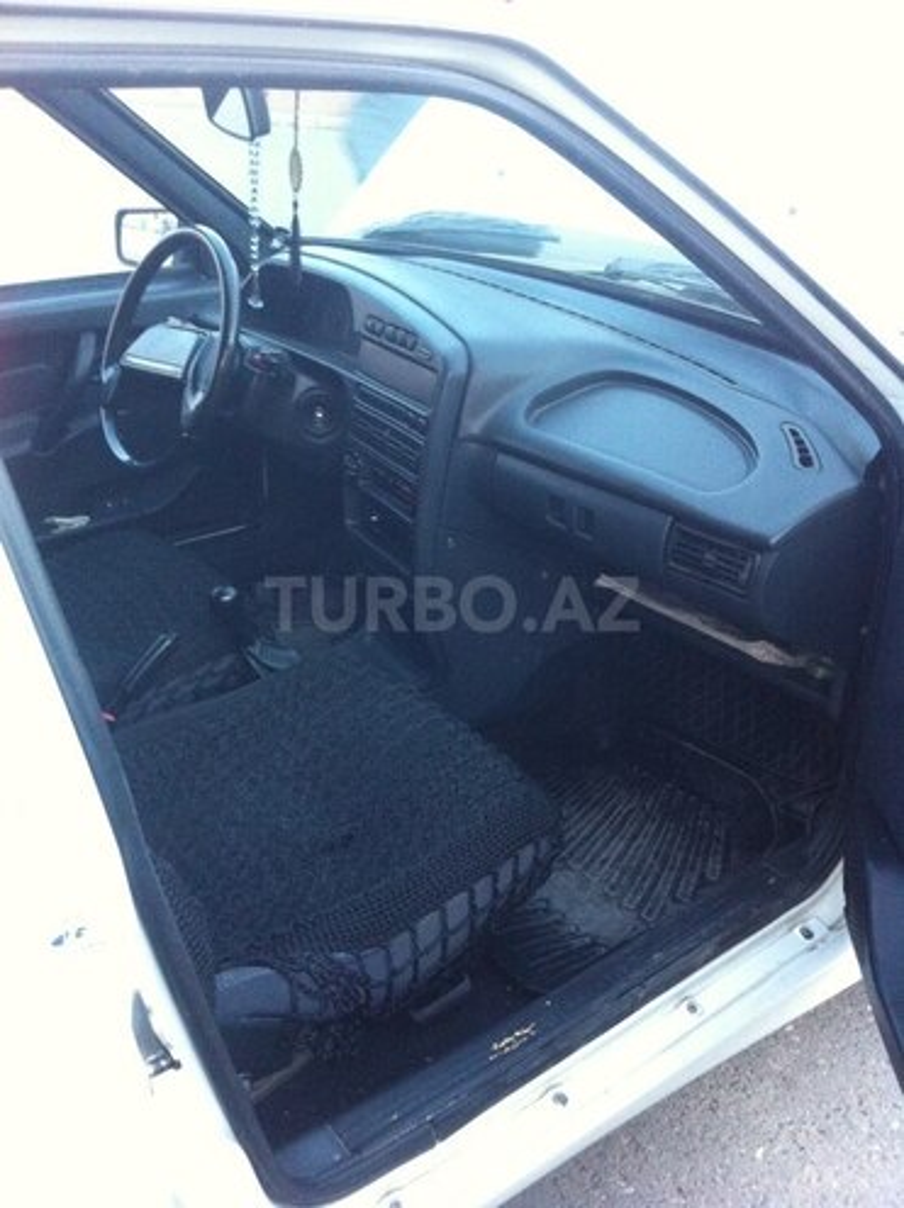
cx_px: 452
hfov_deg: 40.6
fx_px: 1221
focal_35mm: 35
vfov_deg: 52.7
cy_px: 604
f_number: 2.8
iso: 320
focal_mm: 3.85
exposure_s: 1/15
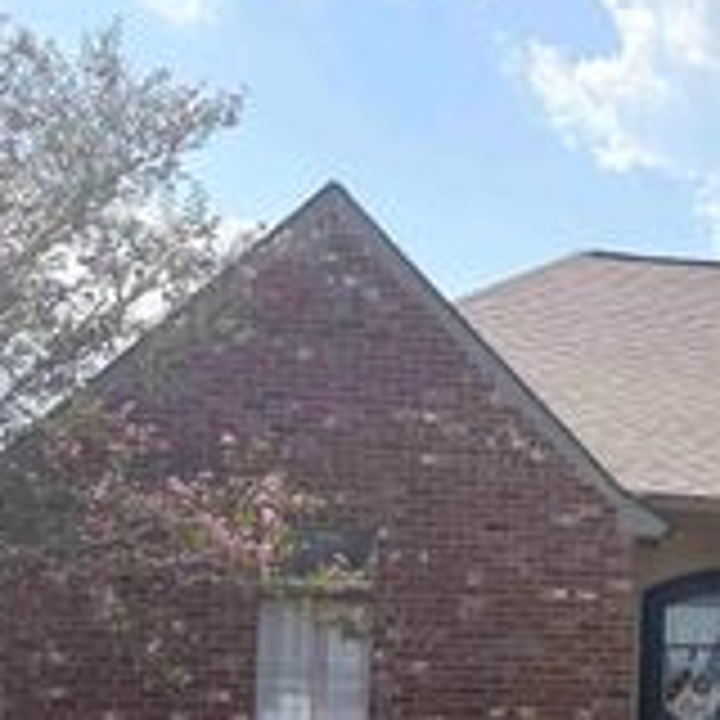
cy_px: 637
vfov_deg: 23.4
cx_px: 950
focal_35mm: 72
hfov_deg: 21.6
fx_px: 1694
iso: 50
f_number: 1.6
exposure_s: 1/4608
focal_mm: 5.96
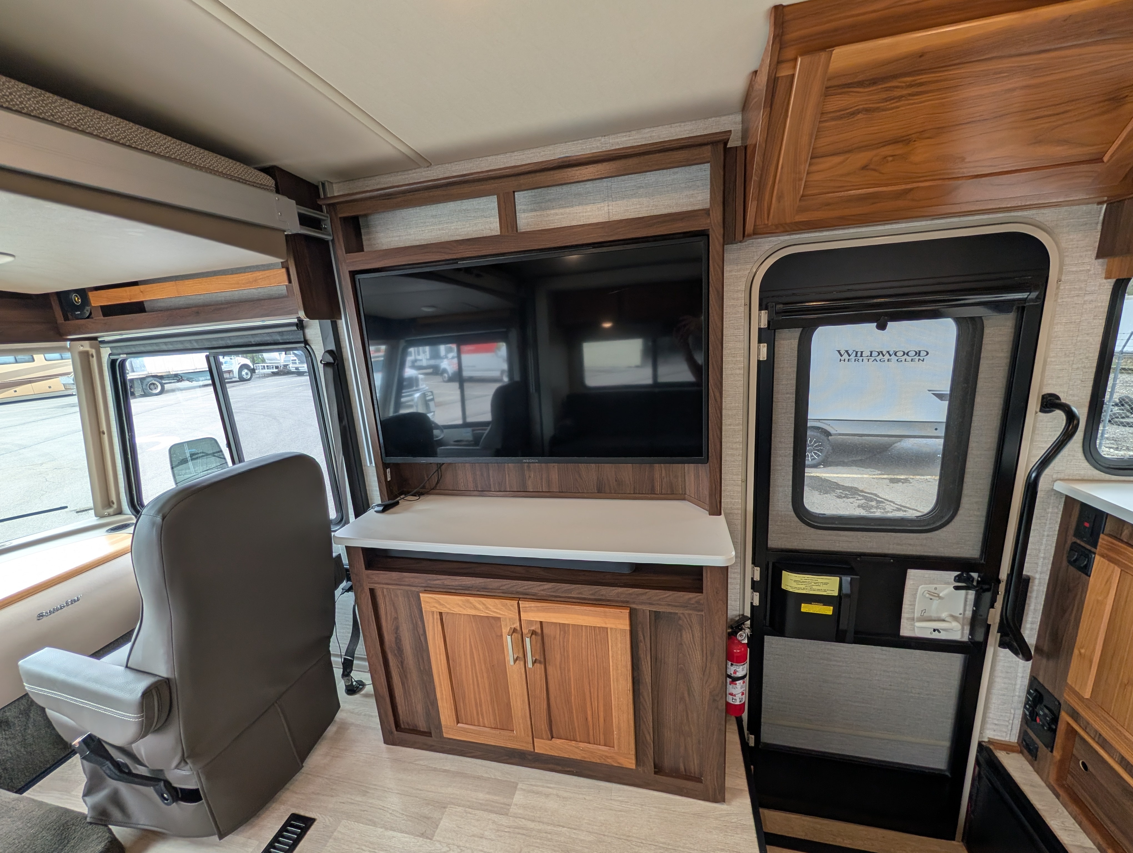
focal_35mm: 12
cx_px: 566
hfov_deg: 110.5
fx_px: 393
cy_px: 426
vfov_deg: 94.6
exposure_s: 1/159
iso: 38
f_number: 1.7
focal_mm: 2.02
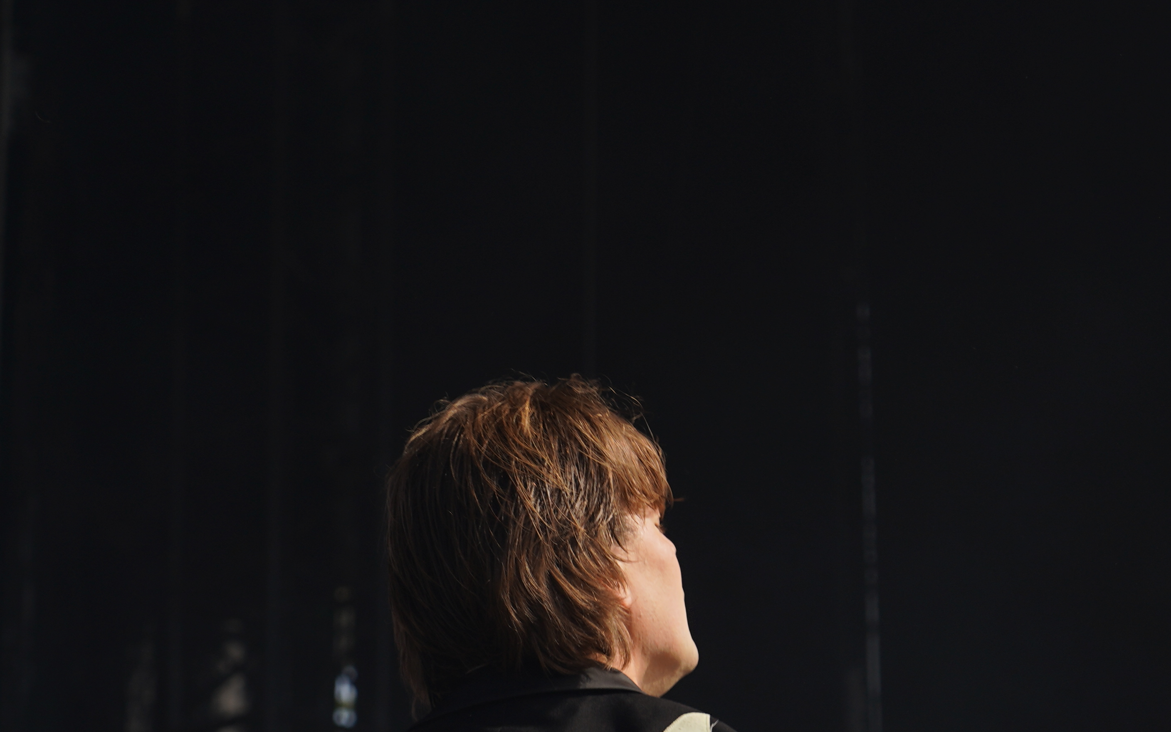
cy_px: 608
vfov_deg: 5.8
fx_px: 7276
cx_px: 852
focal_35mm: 228
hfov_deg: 9.2
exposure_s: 1/320
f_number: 6.3
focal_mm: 105
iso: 100
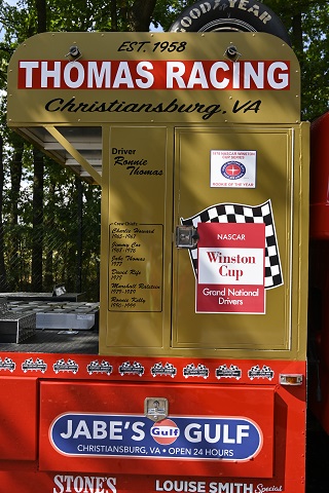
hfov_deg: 36.9
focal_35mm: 36
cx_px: 164
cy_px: 246
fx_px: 493
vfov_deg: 53.1
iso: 100
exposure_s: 1/200
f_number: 4
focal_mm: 24
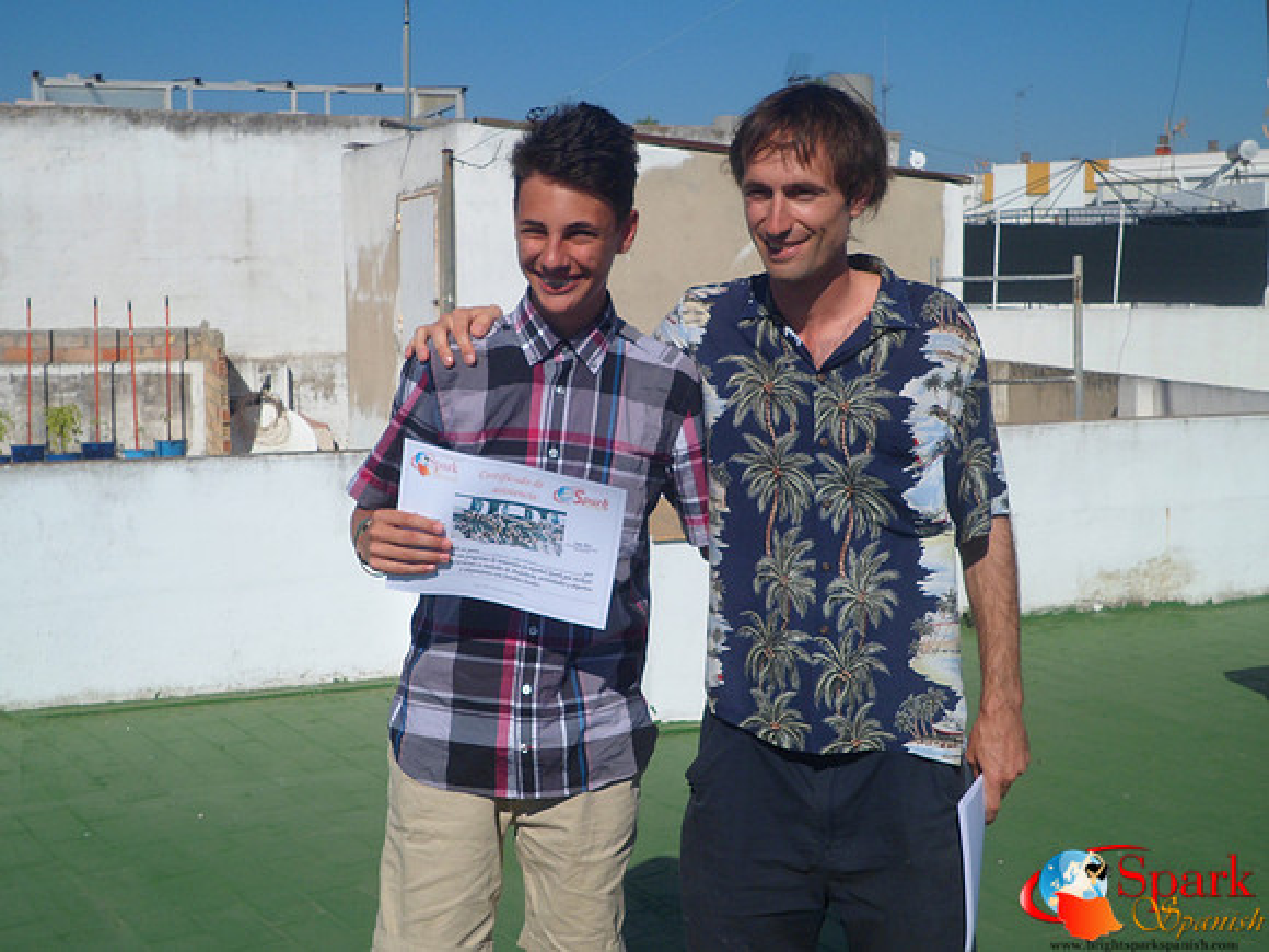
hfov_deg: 44.8
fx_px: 1540
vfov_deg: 34.3
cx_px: 634
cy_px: 476
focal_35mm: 42
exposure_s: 1/250
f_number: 11.9
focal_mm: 7.8
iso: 80
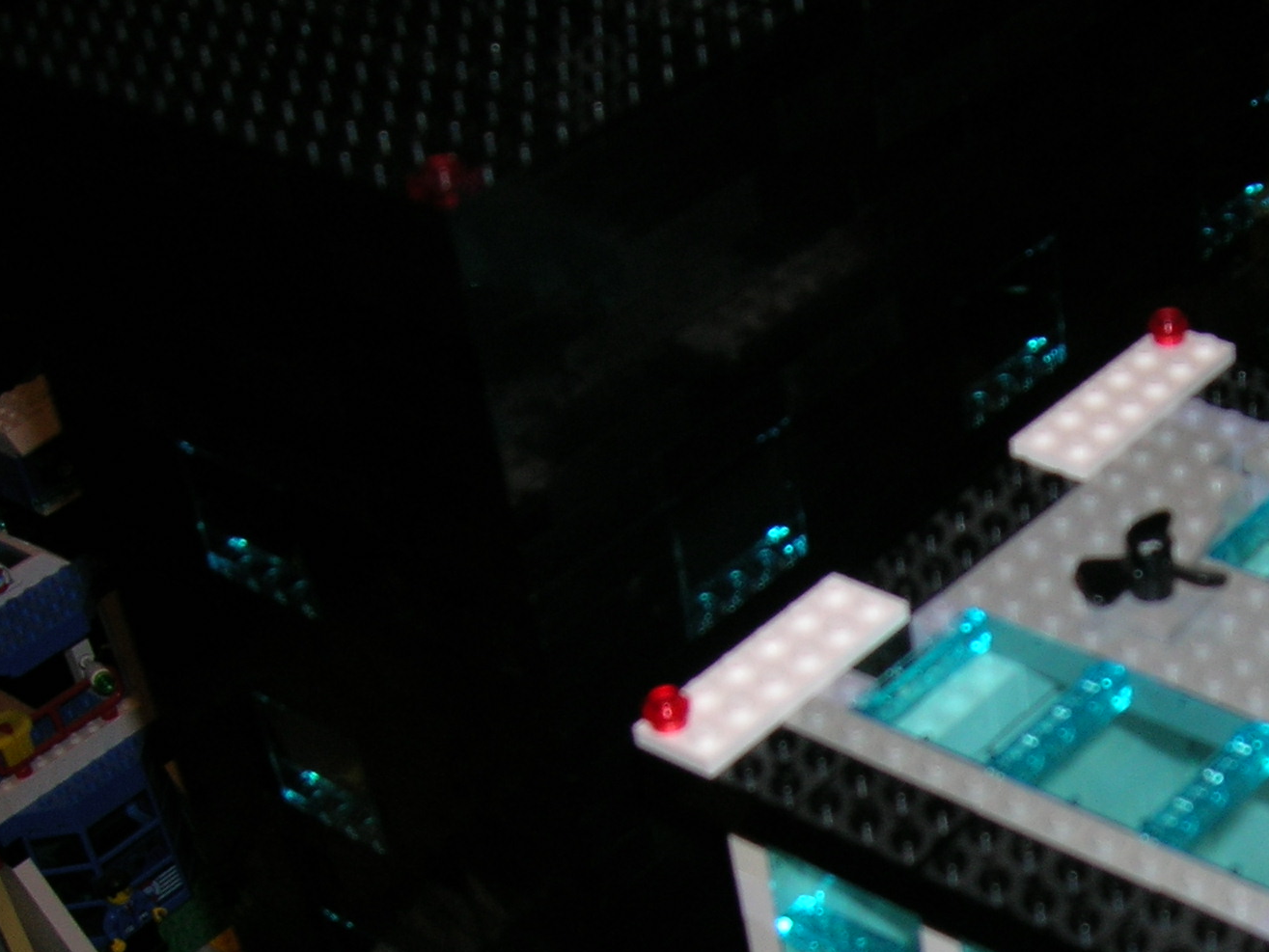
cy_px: 853
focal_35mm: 67
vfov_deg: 21.5
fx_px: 2457
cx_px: 1168
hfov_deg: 27.8
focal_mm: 5.7
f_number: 2.9
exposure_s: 1/60.1
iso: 50
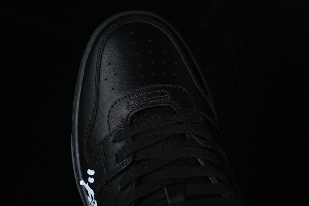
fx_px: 644
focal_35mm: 75
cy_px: 103
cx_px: 154
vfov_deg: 18.2
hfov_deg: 27.0
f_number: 6.3
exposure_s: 1/50
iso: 160
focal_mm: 50
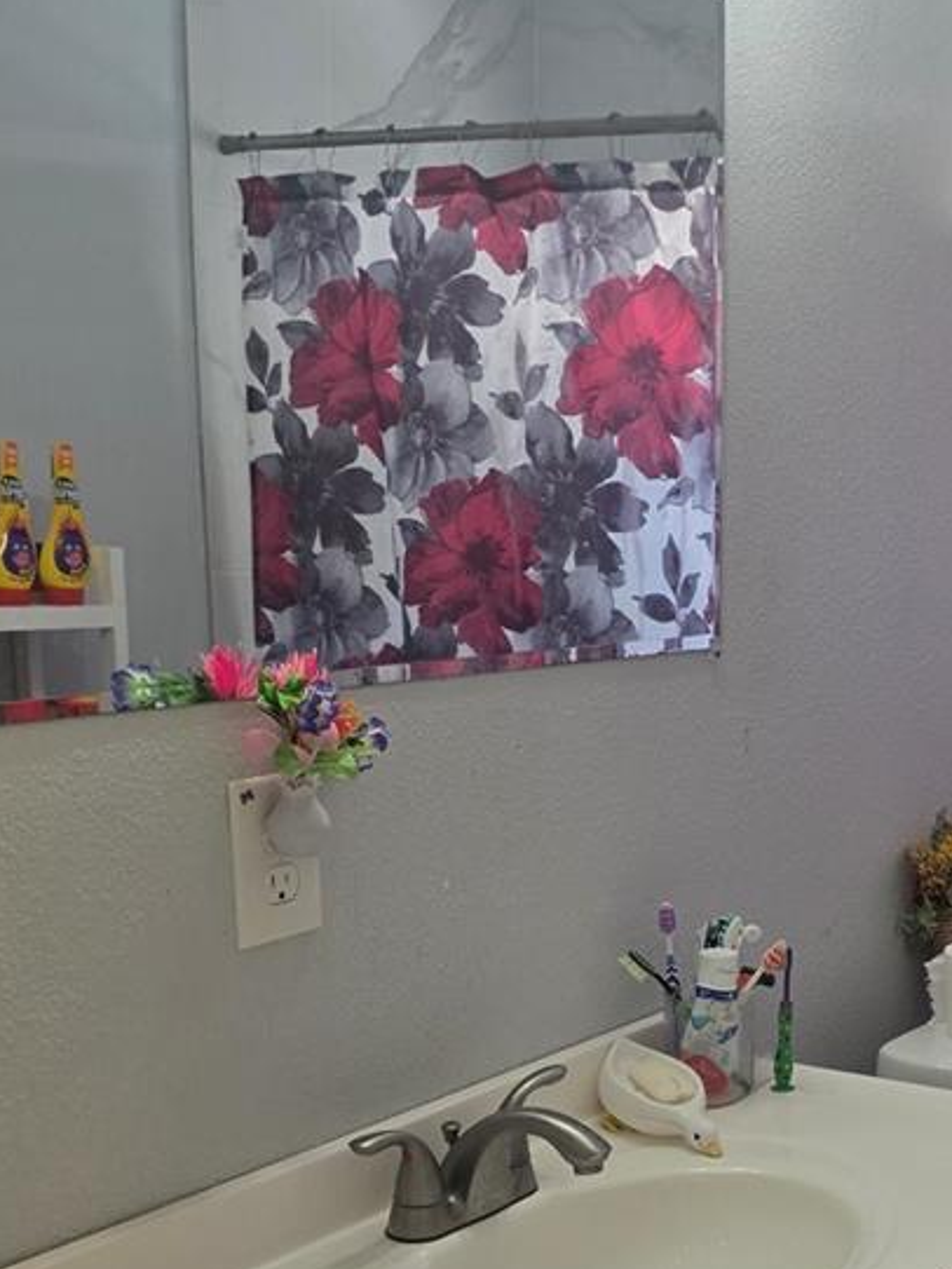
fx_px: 1869
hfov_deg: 27.2
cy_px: 870
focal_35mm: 51
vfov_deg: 37.0
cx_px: 922
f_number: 1.7
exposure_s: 1/120
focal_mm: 6.3
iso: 125
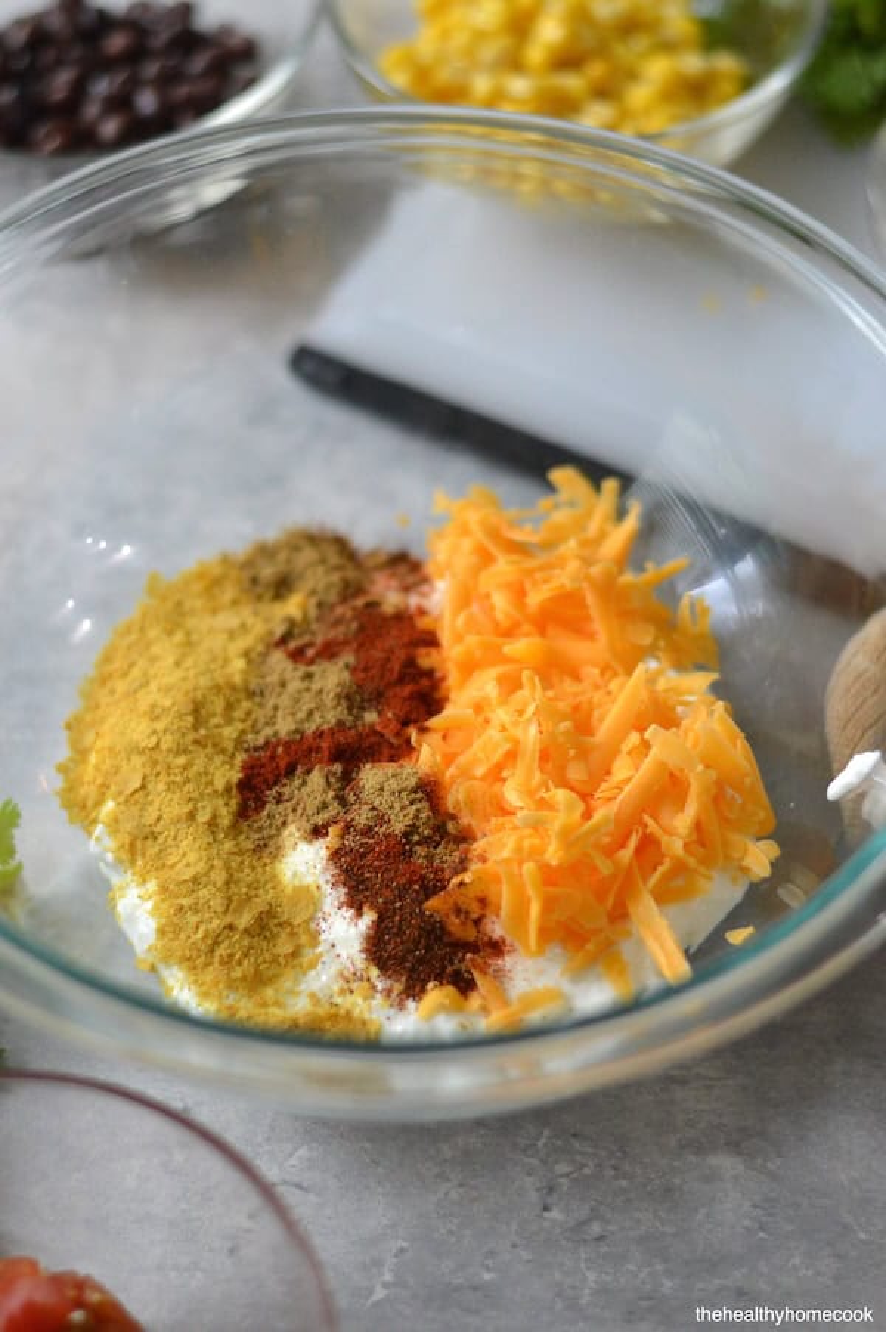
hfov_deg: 18.2
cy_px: 666
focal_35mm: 75
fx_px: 2773
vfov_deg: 27.0
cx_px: 443
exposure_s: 1/500
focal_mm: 50
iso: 1600
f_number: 2
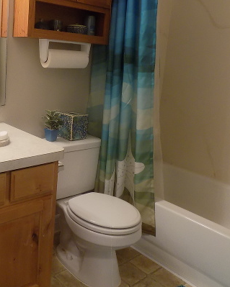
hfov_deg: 39.8
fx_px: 306
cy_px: 119
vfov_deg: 50.1
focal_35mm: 36
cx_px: 53
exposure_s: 1/30
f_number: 3.1
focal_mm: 4
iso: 320
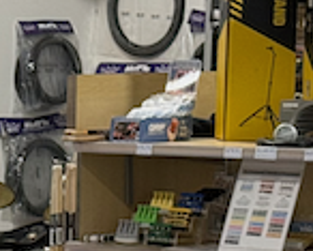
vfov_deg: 6.0
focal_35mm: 256
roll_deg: +0.5
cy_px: 386
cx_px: -502
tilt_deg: -7.7
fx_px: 2373
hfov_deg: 7.0
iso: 100
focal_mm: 6.76
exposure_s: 1/60
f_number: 1.78
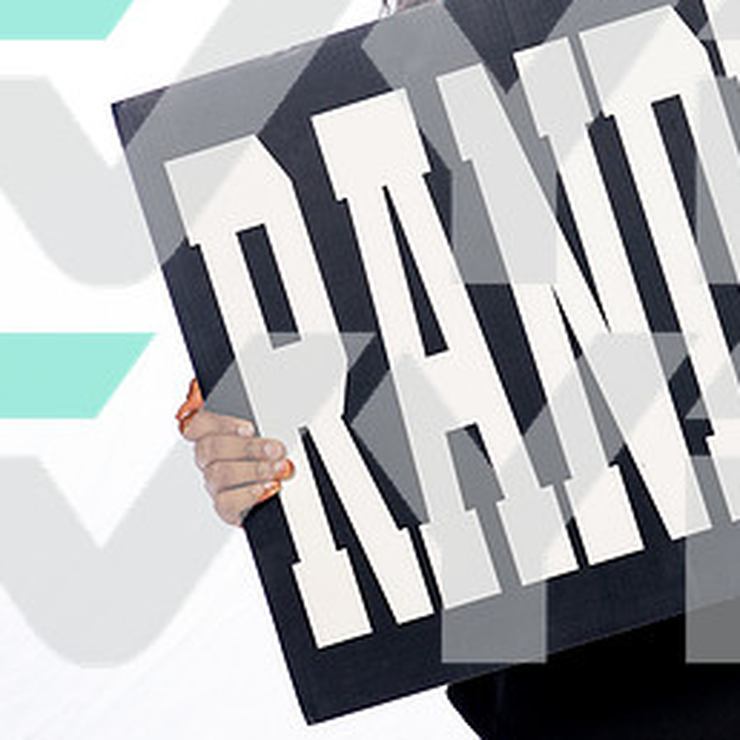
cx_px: 528
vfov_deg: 12.8
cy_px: 41
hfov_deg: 12.9
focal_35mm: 135
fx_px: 3265
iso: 250
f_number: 7.1
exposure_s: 1/250
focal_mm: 54
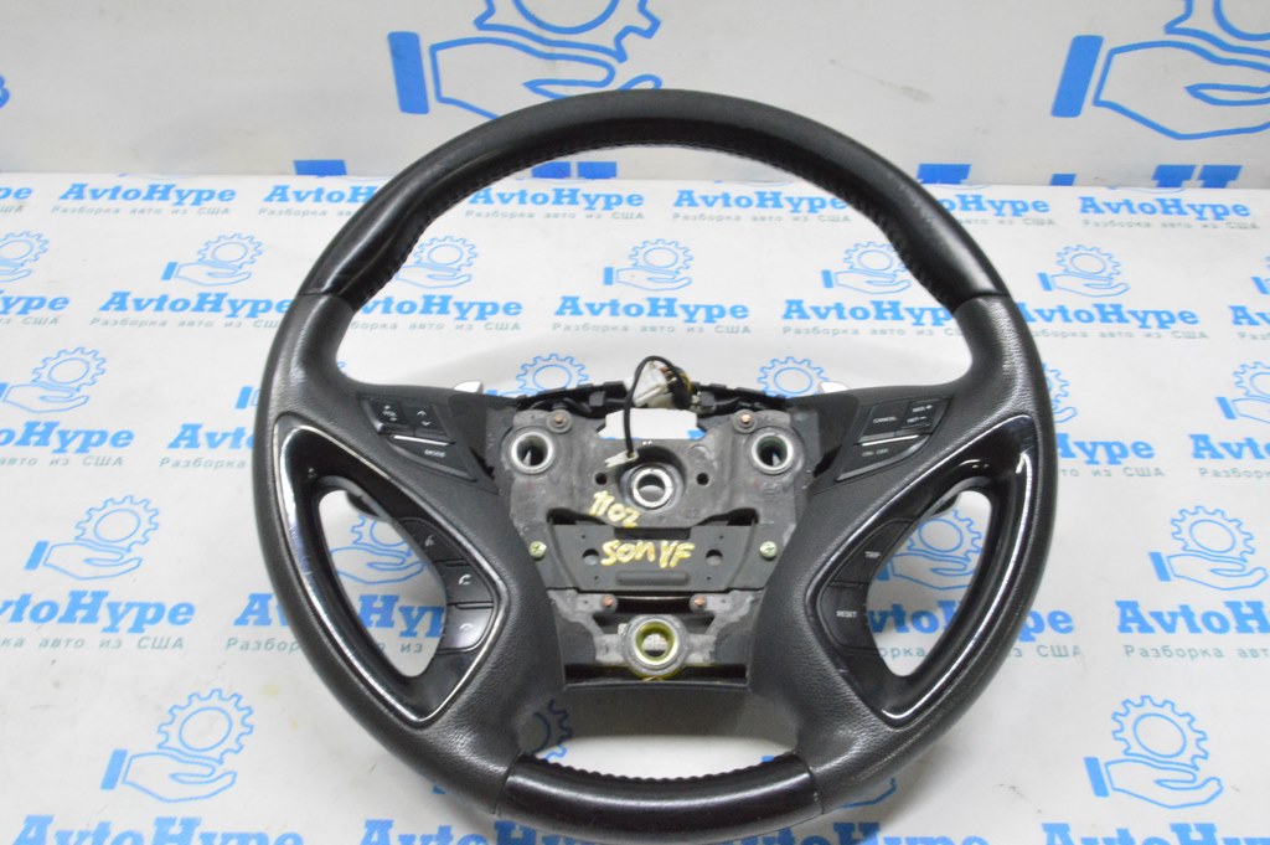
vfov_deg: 39.9
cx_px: 635
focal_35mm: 33
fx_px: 1163
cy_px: 422
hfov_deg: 57.3
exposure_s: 1/15
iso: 6400
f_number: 20
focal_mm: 22
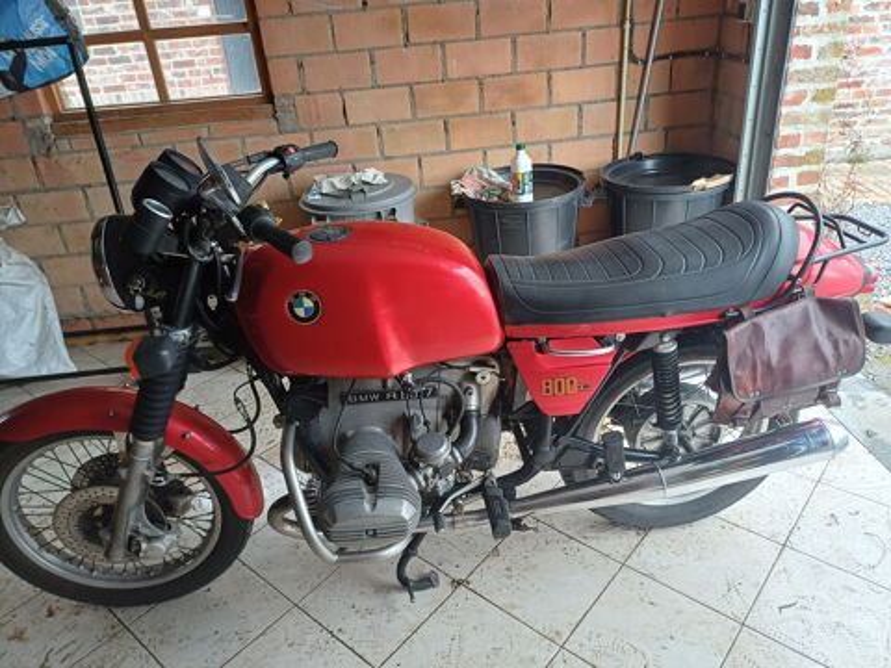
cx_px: 446
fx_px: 643
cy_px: 334
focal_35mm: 25
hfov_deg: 69.4
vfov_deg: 54.9
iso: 80
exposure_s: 1/50
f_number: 1.8
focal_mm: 4.65
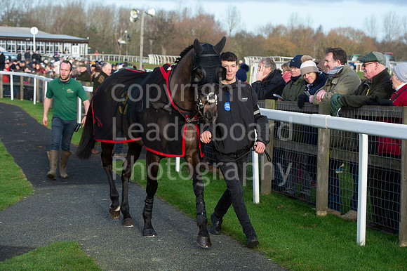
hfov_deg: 23.7
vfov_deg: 15.9
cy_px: 136
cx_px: 204
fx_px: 972
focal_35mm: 86
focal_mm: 86
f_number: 6.3
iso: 1000
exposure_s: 1/1000
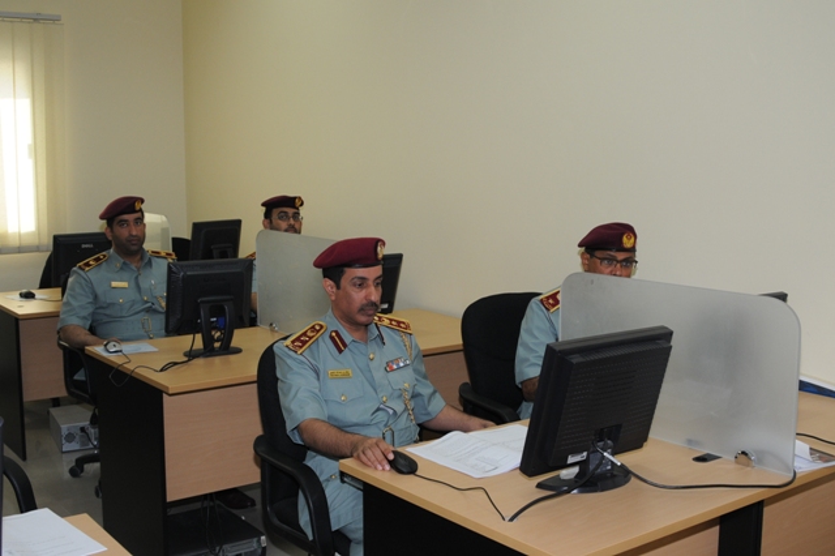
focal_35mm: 42
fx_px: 974
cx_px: 418
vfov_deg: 31.9
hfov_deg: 46.4
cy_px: 278
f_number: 6.3
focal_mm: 28
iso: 500
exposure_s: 1/60
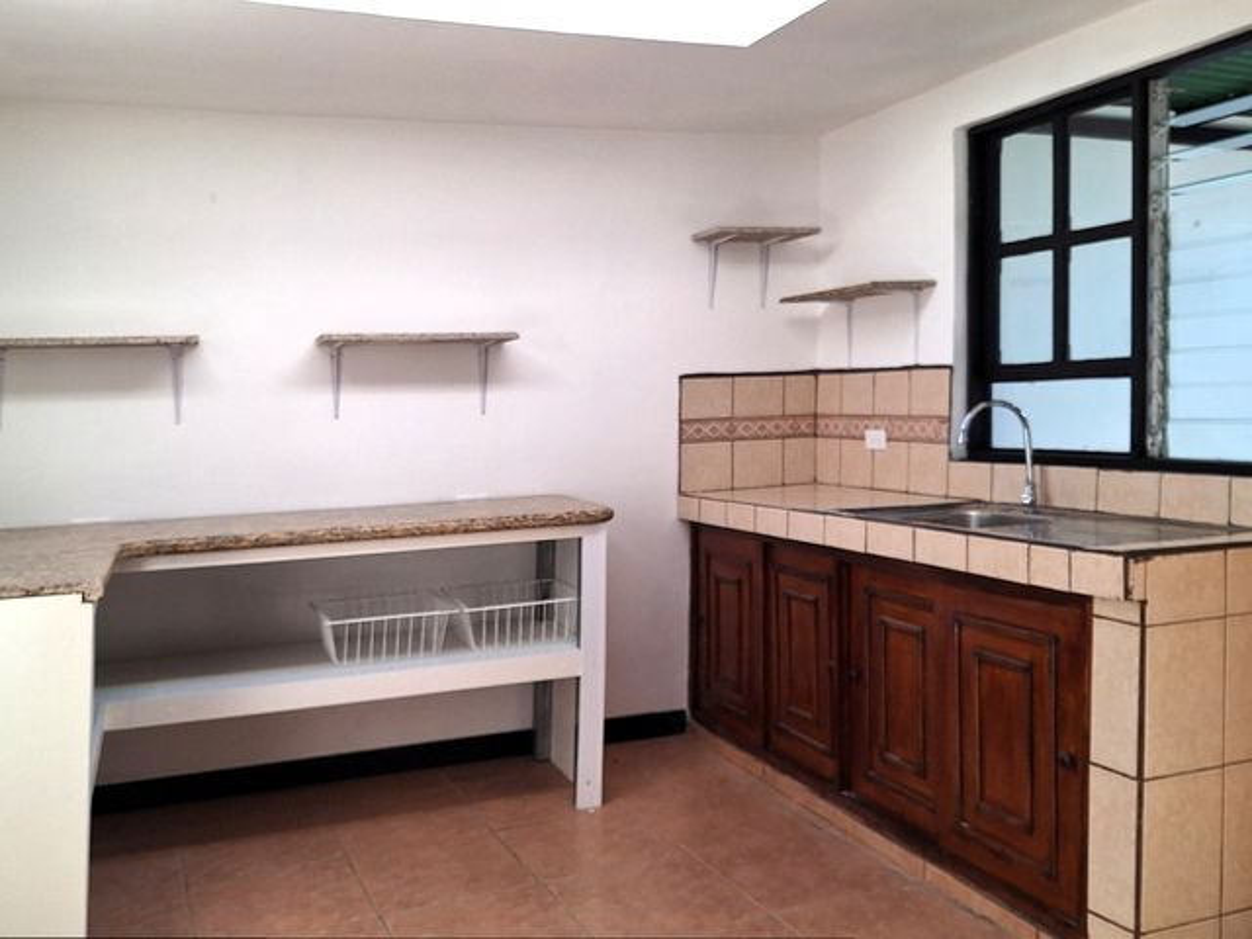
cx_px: 626
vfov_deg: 58.9
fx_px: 832
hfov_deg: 73.9
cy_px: 470
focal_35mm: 23
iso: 40
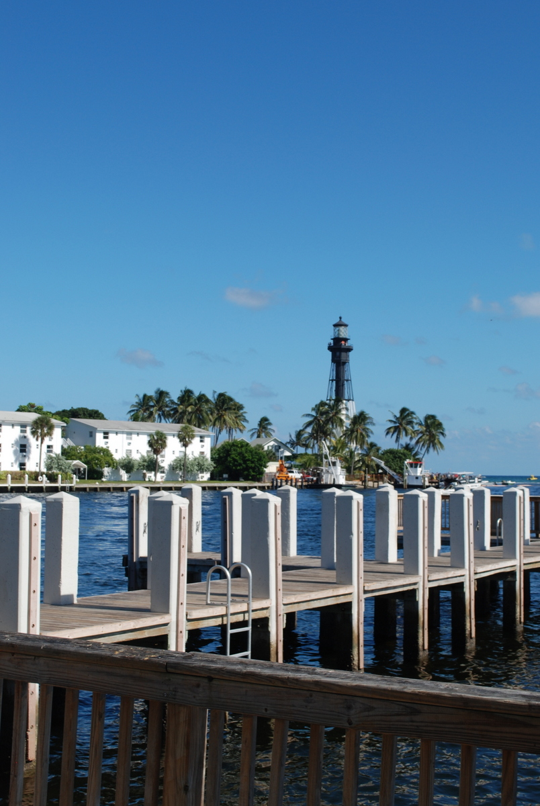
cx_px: 270
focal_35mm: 48
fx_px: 1076
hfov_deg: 28.2
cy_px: 403
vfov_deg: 41.1
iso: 100
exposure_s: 1/320
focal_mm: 32
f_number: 9
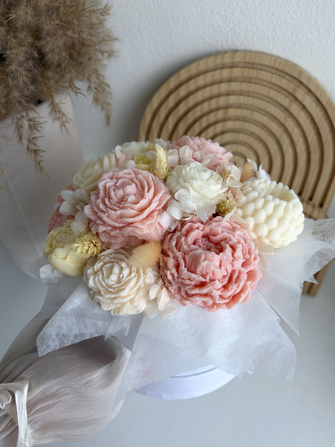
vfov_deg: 65.3
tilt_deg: -49.4
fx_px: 348
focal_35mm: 27
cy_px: 230
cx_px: 167
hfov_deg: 51.4
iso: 40
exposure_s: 1/122
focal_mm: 5.96
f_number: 1.6
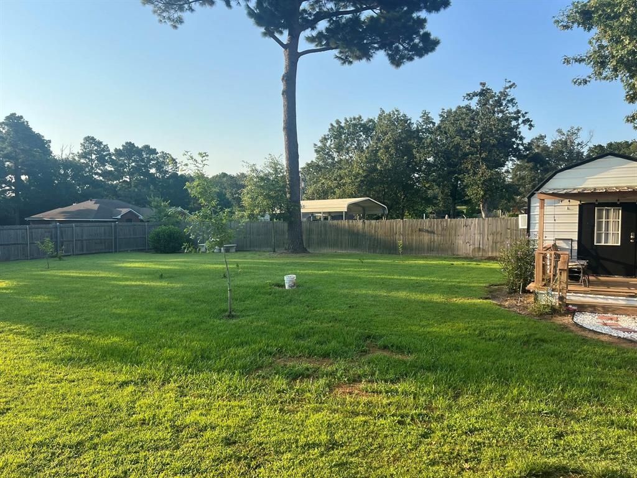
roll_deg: -0.1
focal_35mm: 26
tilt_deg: +0.2
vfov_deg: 53.1
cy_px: 239
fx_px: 478
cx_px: 318
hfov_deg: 67.3
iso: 50
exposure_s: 1/1669
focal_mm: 5.7
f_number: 1.5
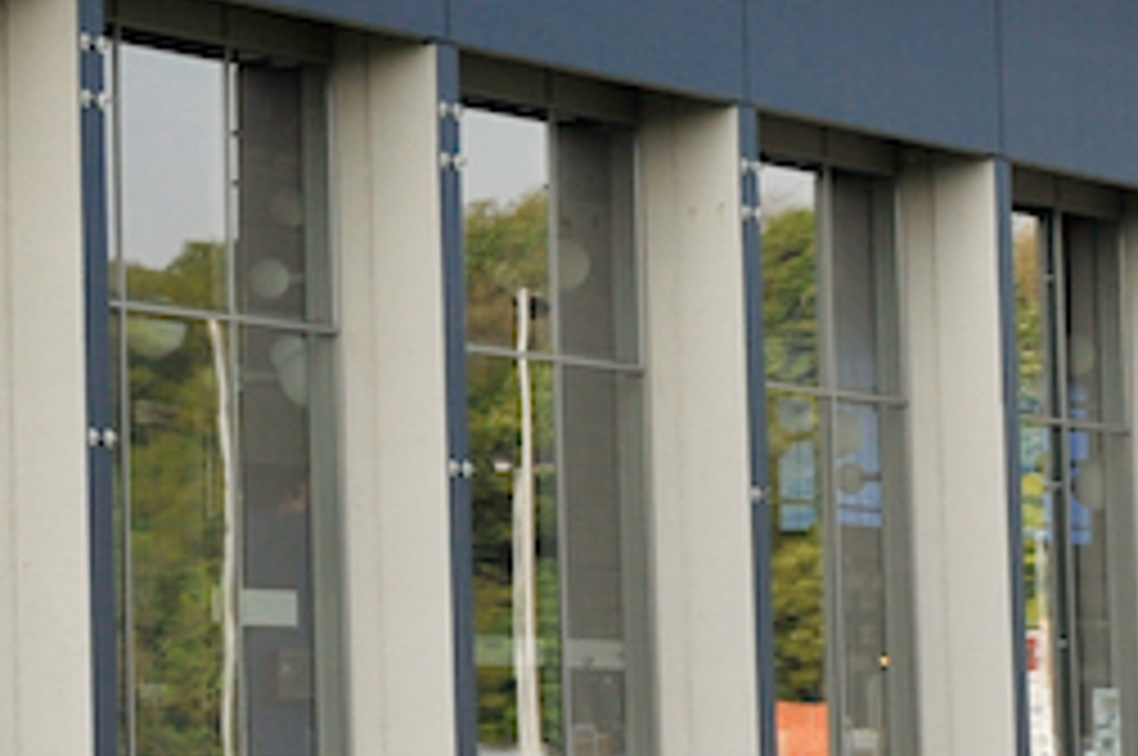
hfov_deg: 11.7
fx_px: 5493
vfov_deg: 7.9
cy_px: 396
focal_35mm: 174
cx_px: -85
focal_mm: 44
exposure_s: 1/800
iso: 800
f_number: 8
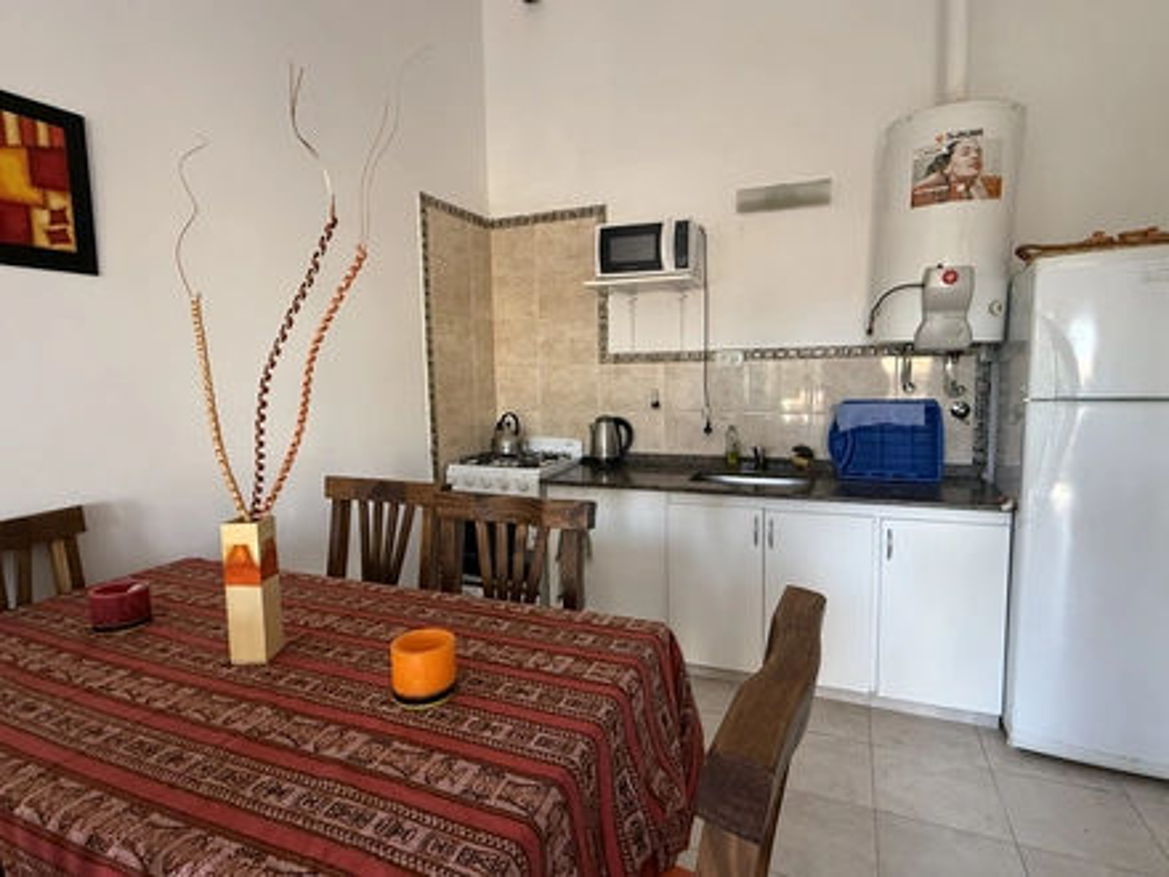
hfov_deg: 102.1
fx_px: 473
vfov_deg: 85.7
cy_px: 438
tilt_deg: -4.7
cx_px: 584
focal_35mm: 14
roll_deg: +1.6
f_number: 2.2
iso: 400
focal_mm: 2.22
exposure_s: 1/75
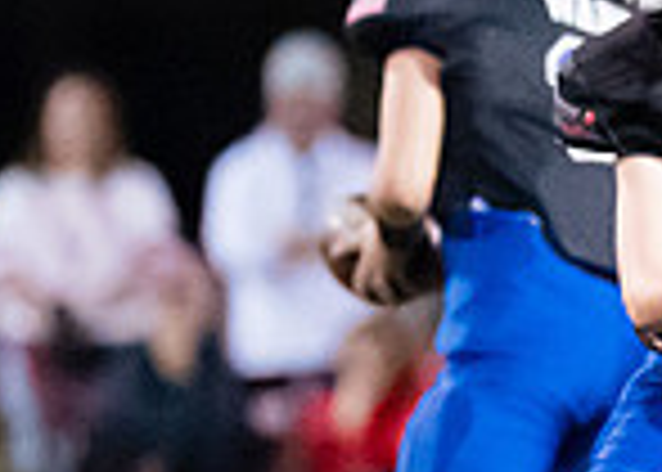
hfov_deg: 1.6
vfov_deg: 1.1
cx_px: 1313
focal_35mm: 1276
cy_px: 221
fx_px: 23991
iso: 5000
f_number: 1.8
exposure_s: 1/1000
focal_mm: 135
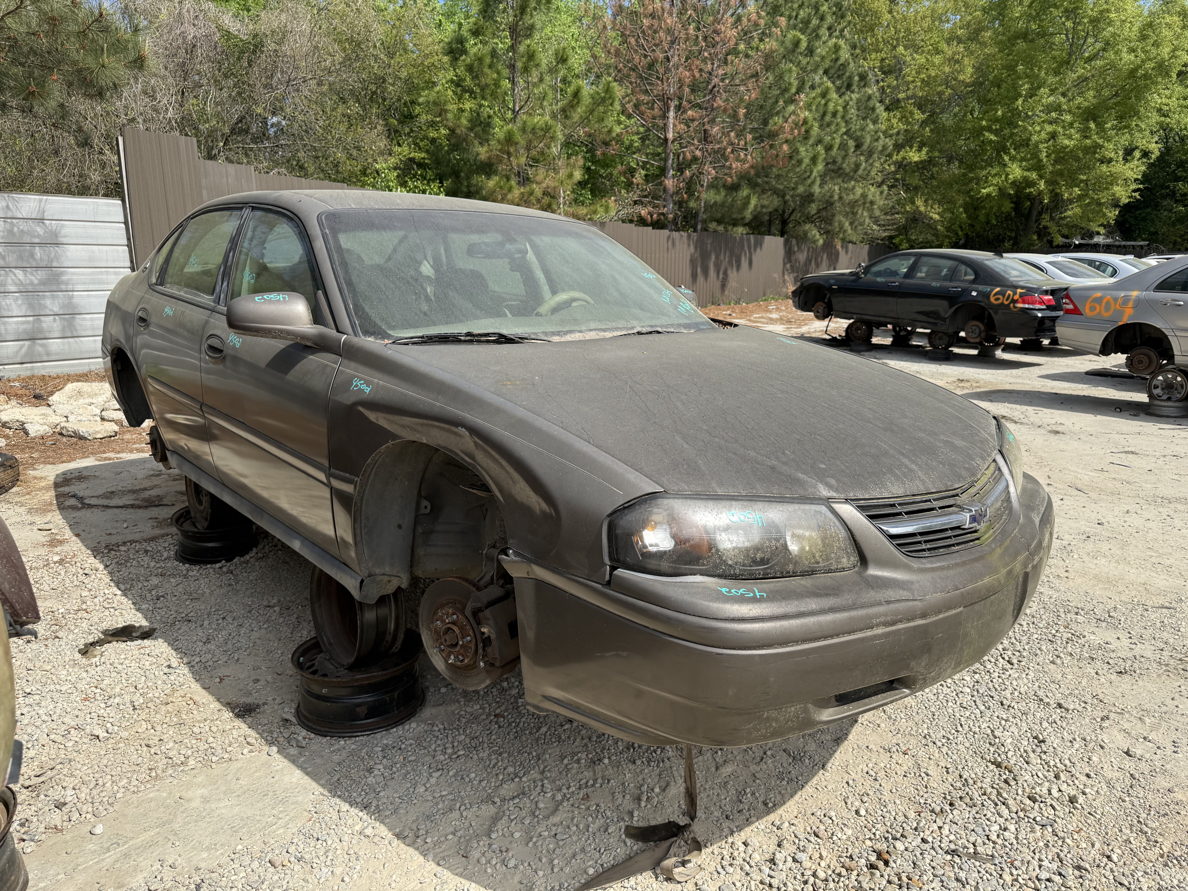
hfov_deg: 71.6
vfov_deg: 56.8
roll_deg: +0.2
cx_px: 594
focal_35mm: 24
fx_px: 824
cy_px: 446
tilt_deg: -12.8
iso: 100
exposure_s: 1/6711
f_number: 1.78
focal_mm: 6.76
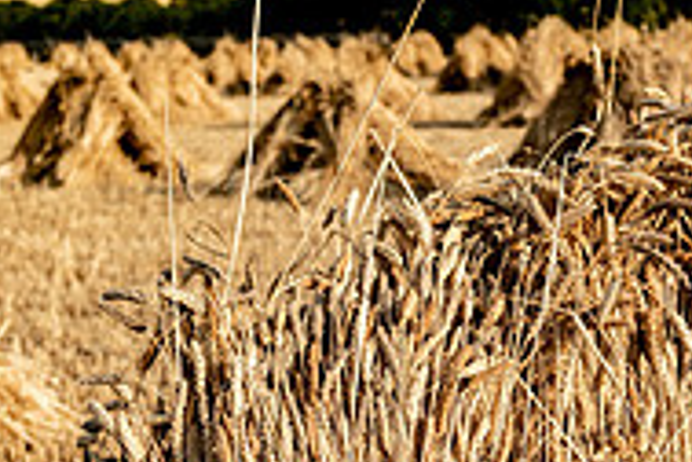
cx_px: 370
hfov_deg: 22.9
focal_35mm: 89
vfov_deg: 15.3
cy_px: 376
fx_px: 1711
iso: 64
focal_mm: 29
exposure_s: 1/2000
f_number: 4
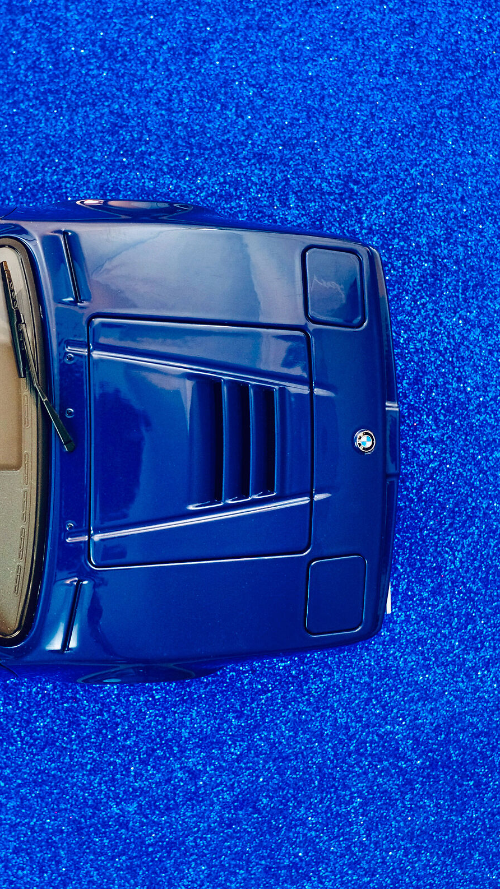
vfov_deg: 25.3
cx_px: -145
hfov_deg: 13.9
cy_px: 443
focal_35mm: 84
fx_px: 1980
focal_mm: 35
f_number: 4
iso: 640
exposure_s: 1/34
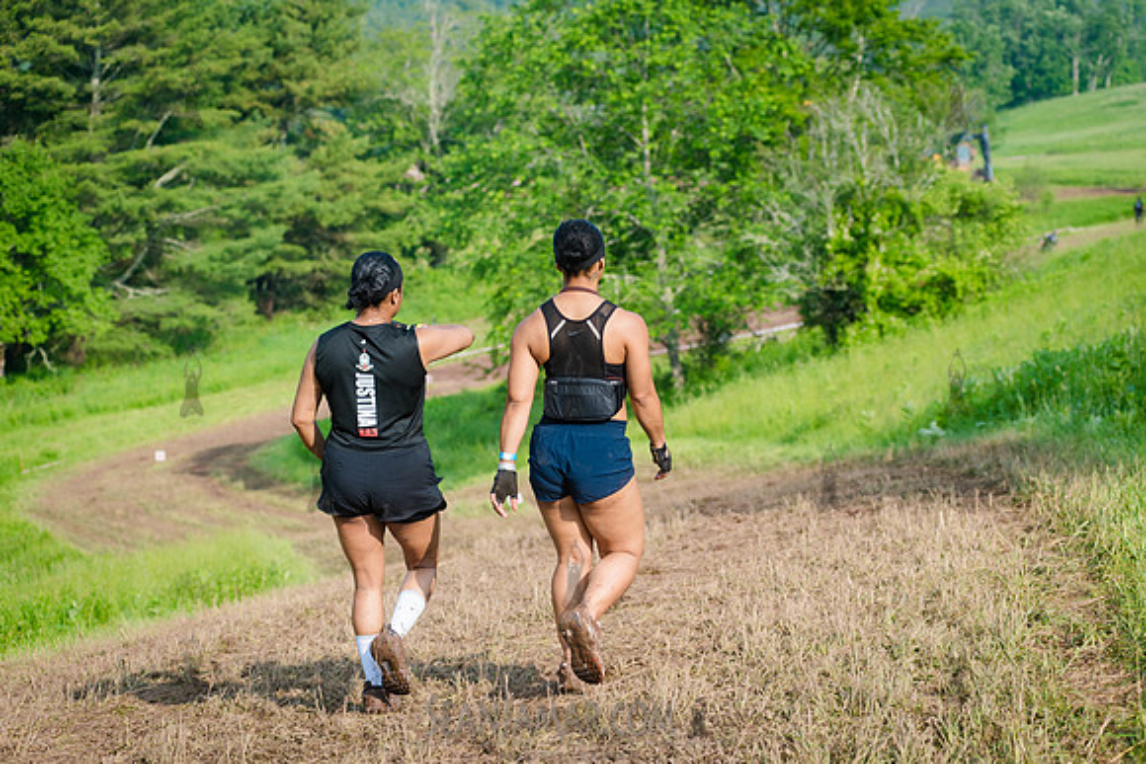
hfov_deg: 24.8
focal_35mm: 82
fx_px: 2601
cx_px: 573
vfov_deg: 16.7
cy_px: 382
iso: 250
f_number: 4.5
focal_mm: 80
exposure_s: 1/800
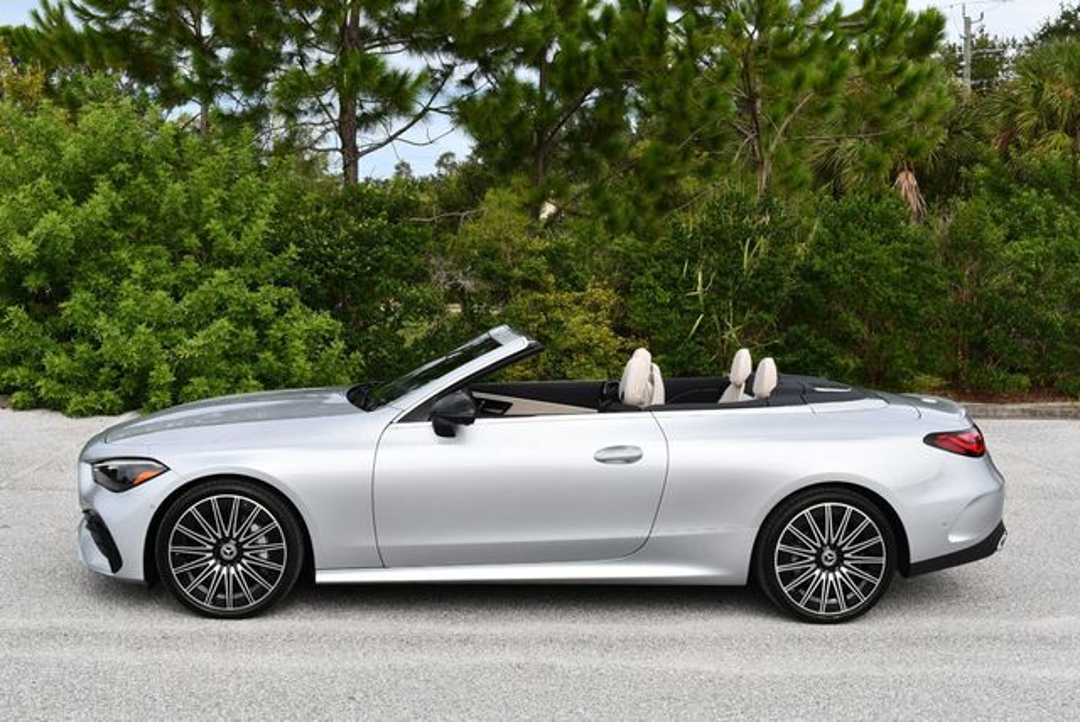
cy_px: 361
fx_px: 1321
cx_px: 540
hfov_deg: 44.5
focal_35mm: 44
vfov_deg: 30.6
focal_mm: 22
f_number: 8
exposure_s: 1/250
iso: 100
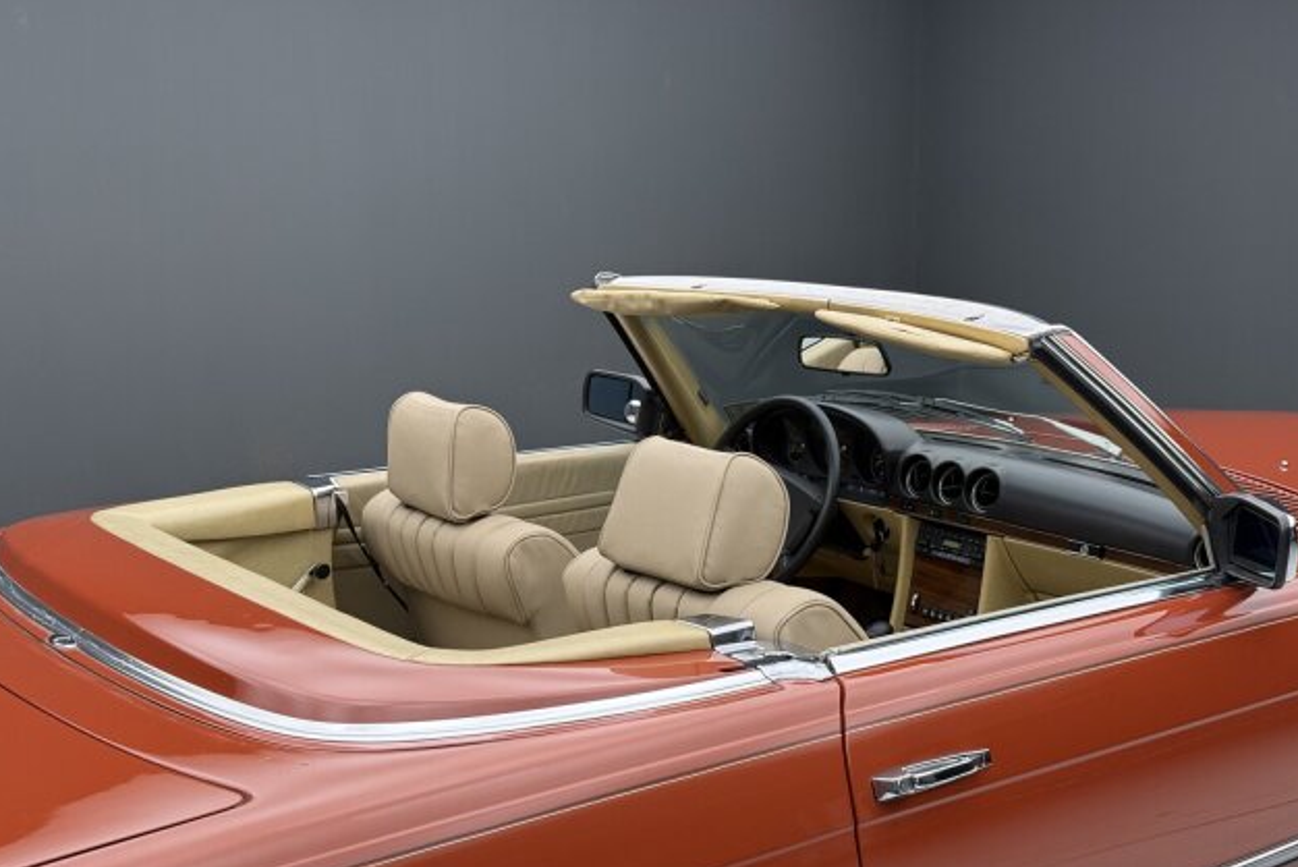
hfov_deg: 38.9
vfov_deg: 26.5
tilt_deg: -11.5
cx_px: 657
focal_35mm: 51
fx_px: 1840
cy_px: 477
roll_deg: +1.0
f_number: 1.78
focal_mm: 6.76
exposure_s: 1/49
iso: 100
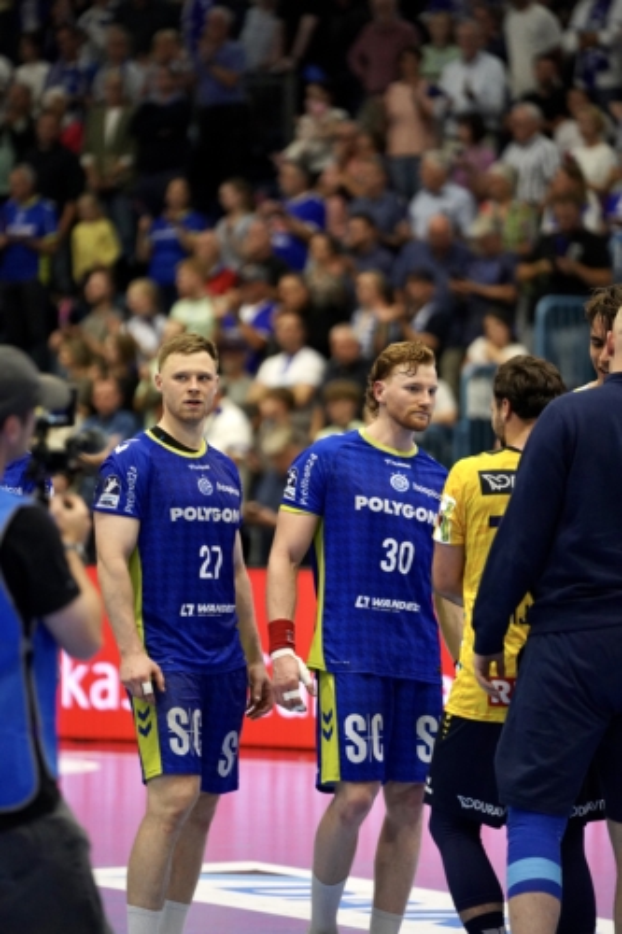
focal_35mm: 200
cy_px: 467
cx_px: 311
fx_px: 5187
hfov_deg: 6.9
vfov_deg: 10.3
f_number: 2.8
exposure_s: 1/1600
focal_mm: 200
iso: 6400
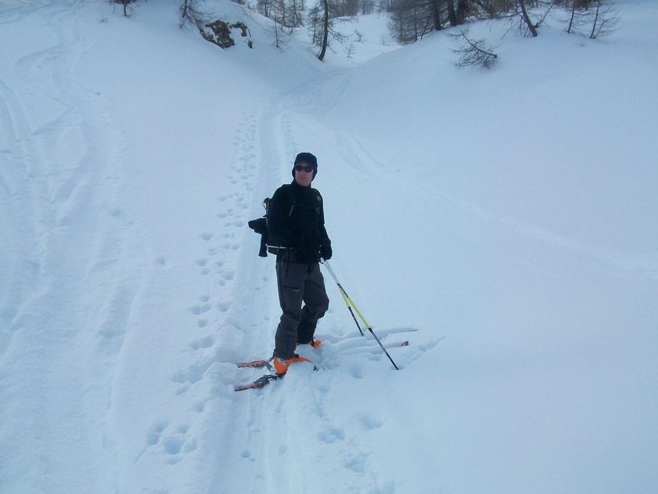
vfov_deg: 40.7
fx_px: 665
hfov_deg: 52.6
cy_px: 251
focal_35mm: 35
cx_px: 336
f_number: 5.5
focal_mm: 5.7
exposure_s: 1/500
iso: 80
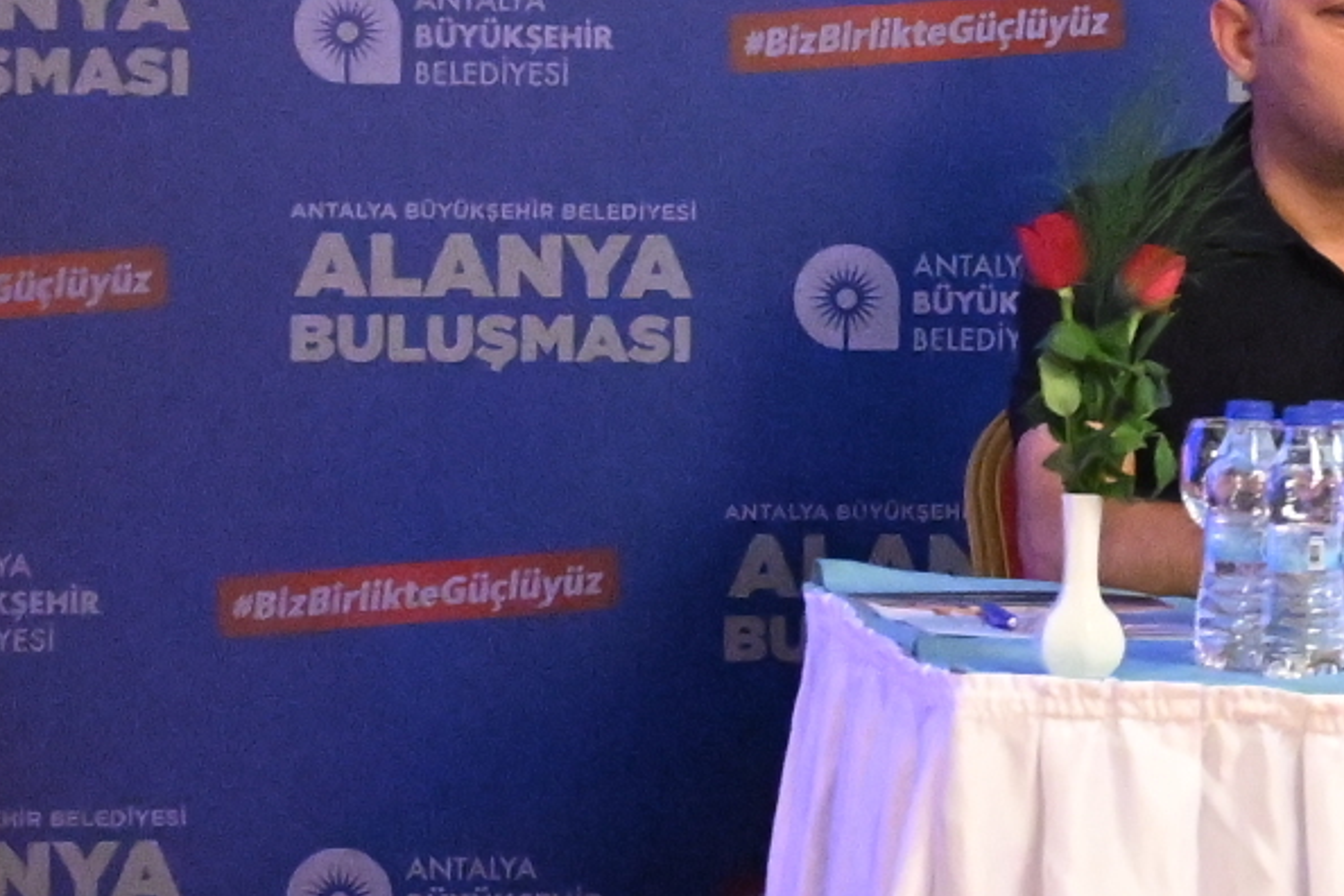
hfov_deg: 4.4
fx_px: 16873
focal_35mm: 452
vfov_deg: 3.0
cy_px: 416
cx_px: 3593
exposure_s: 1/320
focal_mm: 65
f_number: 3.5
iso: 6400
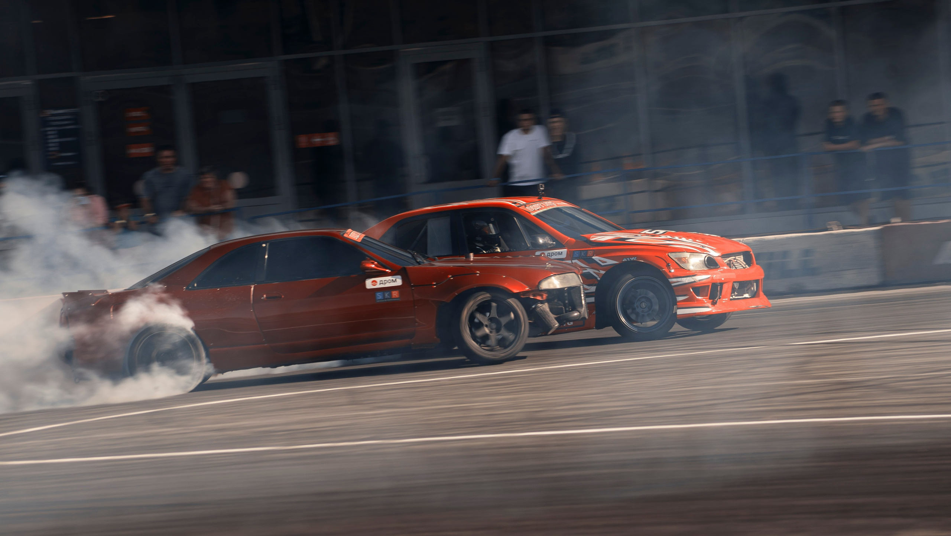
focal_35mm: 314
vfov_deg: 3.9
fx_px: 7924
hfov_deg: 6.9
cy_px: 268
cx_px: 476
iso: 100
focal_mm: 200
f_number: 10
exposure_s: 1/125
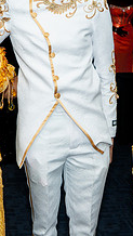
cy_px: 141
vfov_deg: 18.1
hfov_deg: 10.2
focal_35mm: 118
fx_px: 738
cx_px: 11
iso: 250
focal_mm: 34
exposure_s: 1/125
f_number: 4
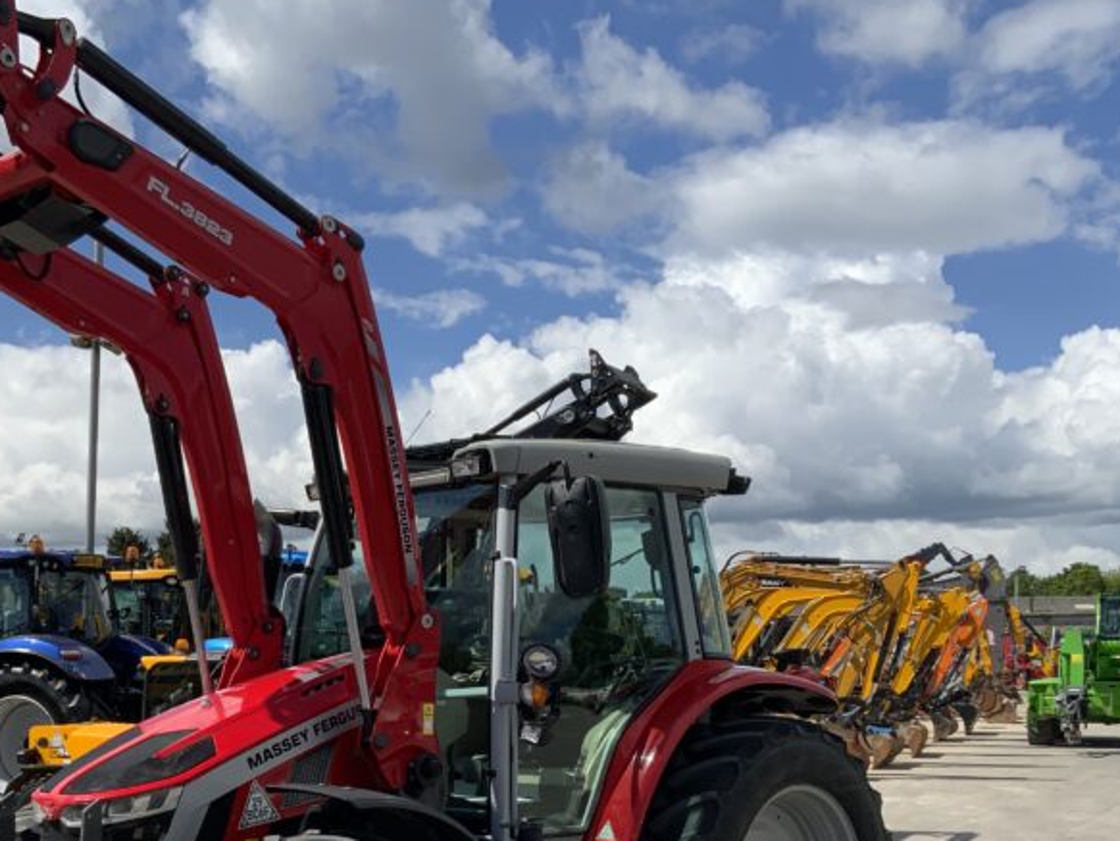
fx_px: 1651
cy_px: 654
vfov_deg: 28.1
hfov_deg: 37.4
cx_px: 470
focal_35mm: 51
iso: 20
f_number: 1.8
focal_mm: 3
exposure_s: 1/2801
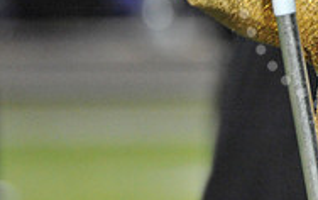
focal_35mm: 1442
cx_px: 394
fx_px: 12512
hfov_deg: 1.5
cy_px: -36
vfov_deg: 0.9
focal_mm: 460
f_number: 6.3
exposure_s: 1/160
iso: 6400
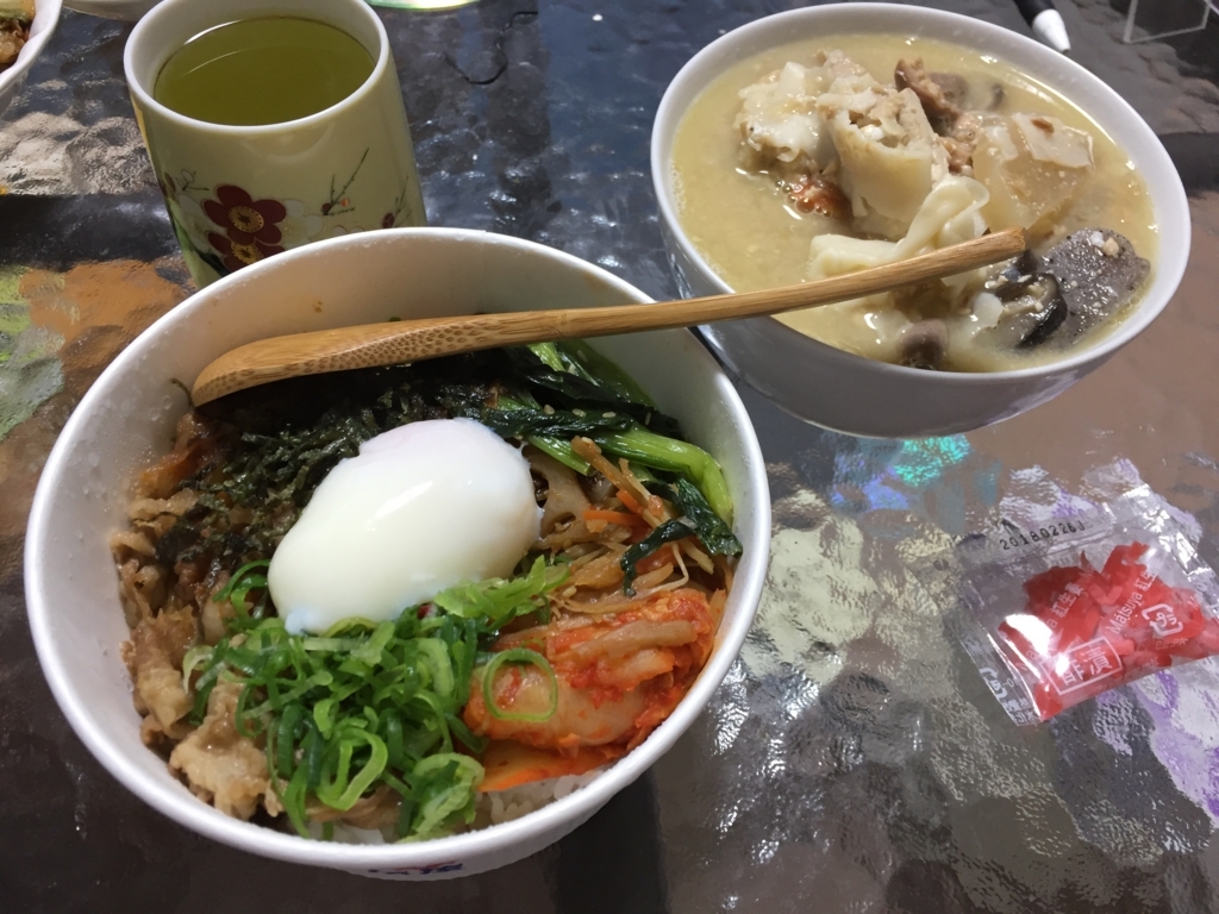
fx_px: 1021
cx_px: 610
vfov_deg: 48.2
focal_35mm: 29
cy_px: 457
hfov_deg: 61.7
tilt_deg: -56.0
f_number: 2.2
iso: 80
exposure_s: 1/30
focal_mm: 4.15
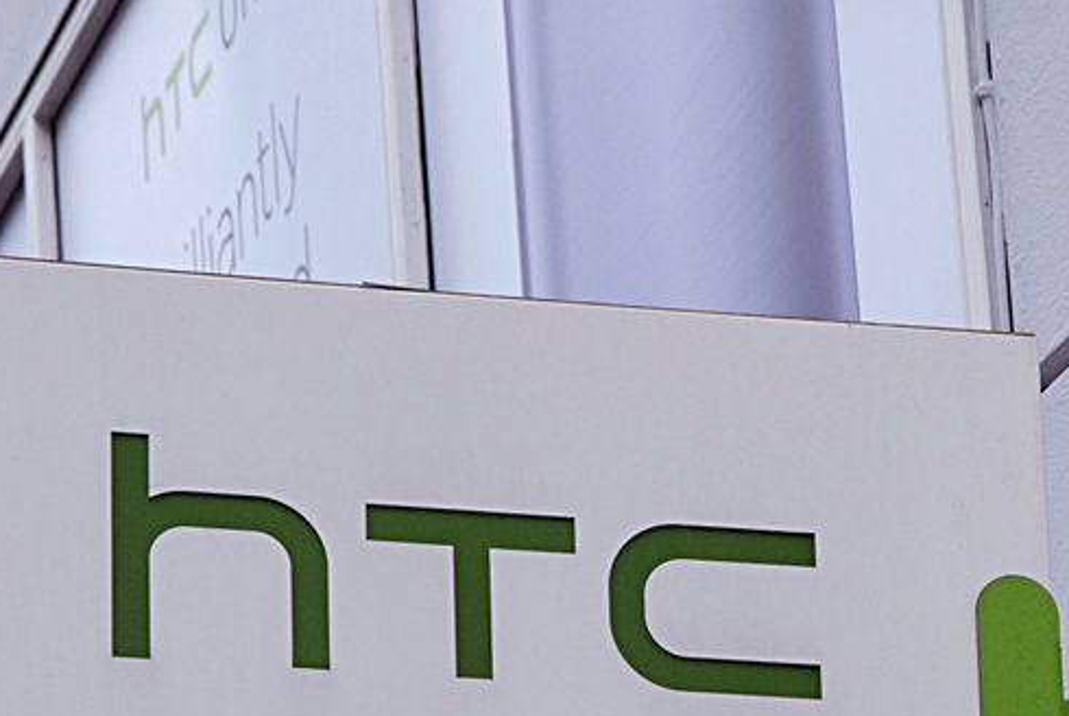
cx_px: 633
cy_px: 613
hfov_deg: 8.8
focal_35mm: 233
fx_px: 6927
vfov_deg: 5.9
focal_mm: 90
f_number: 8
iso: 500
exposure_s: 1/250
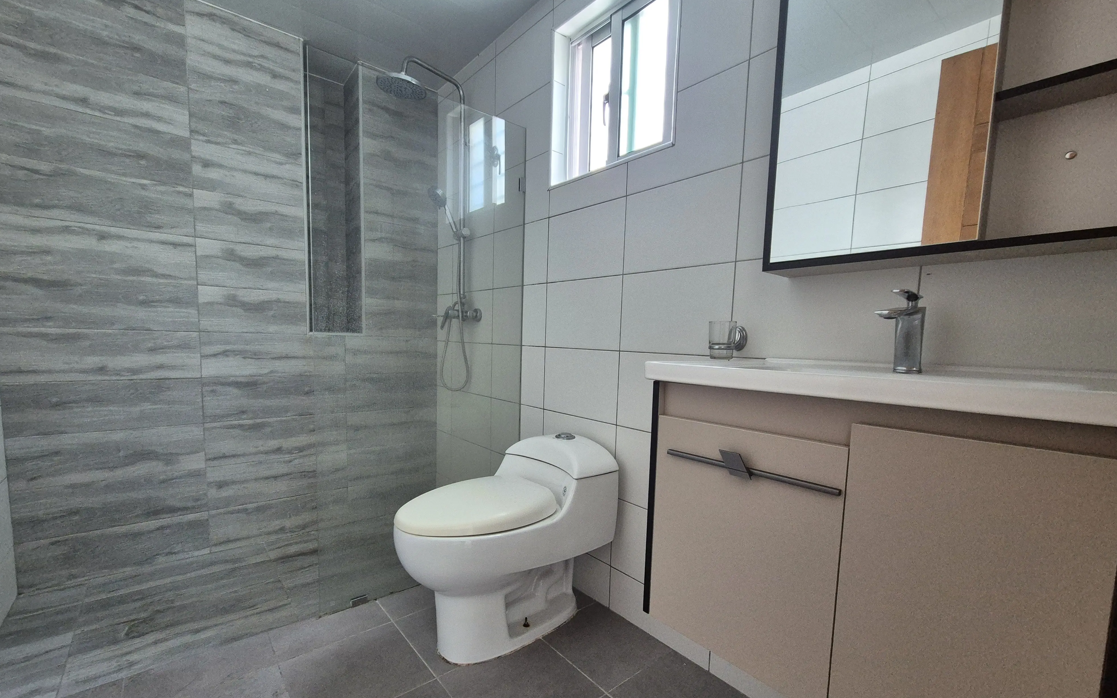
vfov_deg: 78.3
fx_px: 426
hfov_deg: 105.3
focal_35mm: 14
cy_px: 390
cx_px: 557
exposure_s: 1/100
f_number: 2.2
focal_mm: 2.2
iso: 640
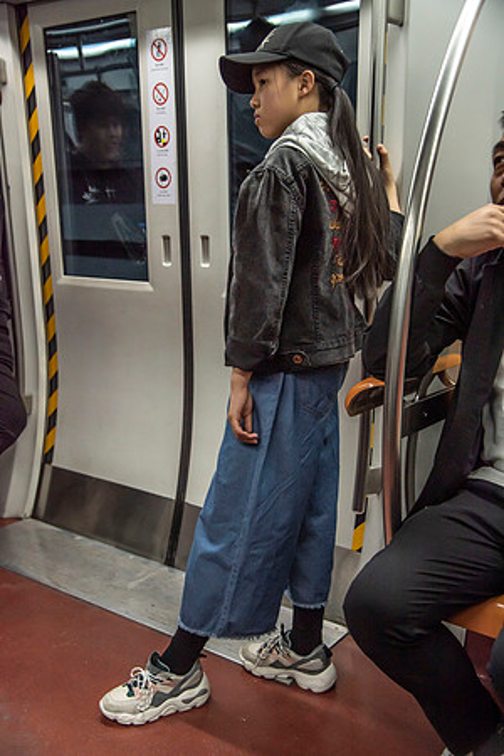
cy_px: 378
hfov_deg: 35.1
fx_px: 798
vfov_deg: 50.7
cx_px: 252
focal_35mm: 38
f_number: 4
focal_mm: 38
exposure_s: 1/200
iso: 1000
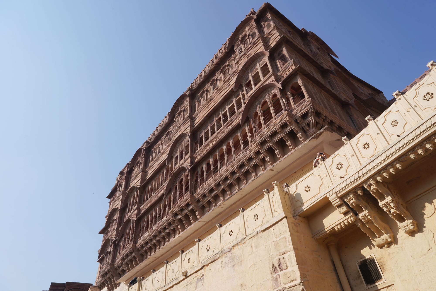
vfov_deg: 53.1
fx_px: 291
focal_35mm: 24
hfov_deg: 73.7
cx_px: 218
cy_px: 146
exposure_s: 1/100
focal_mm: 24
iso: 100
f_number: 16
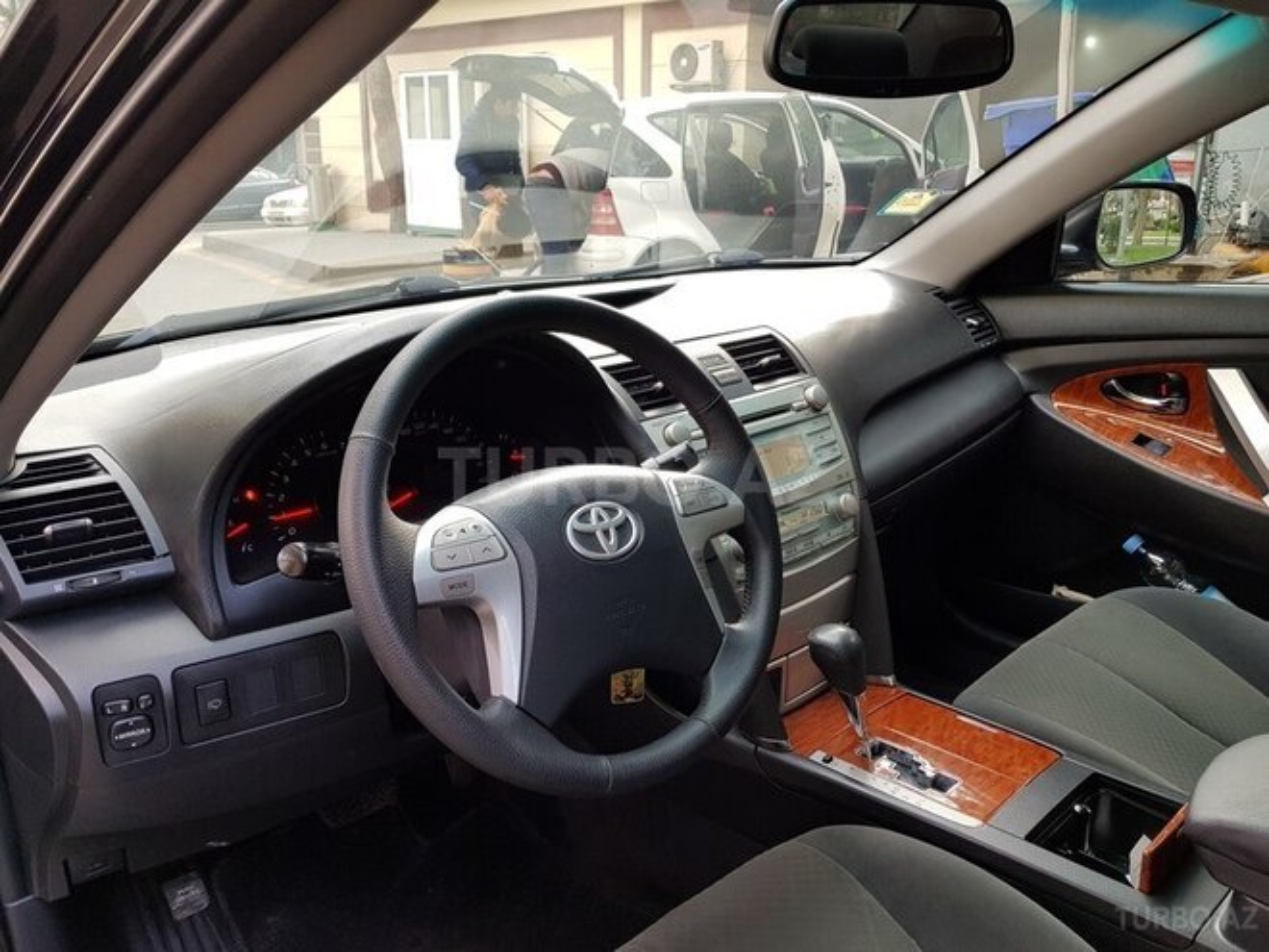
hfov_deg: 67.3
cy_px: 476
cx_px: 634
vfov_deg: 53.1
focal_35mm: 26
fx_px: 953
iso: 80
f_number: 1.7
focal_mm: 4.2
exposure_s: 1/100
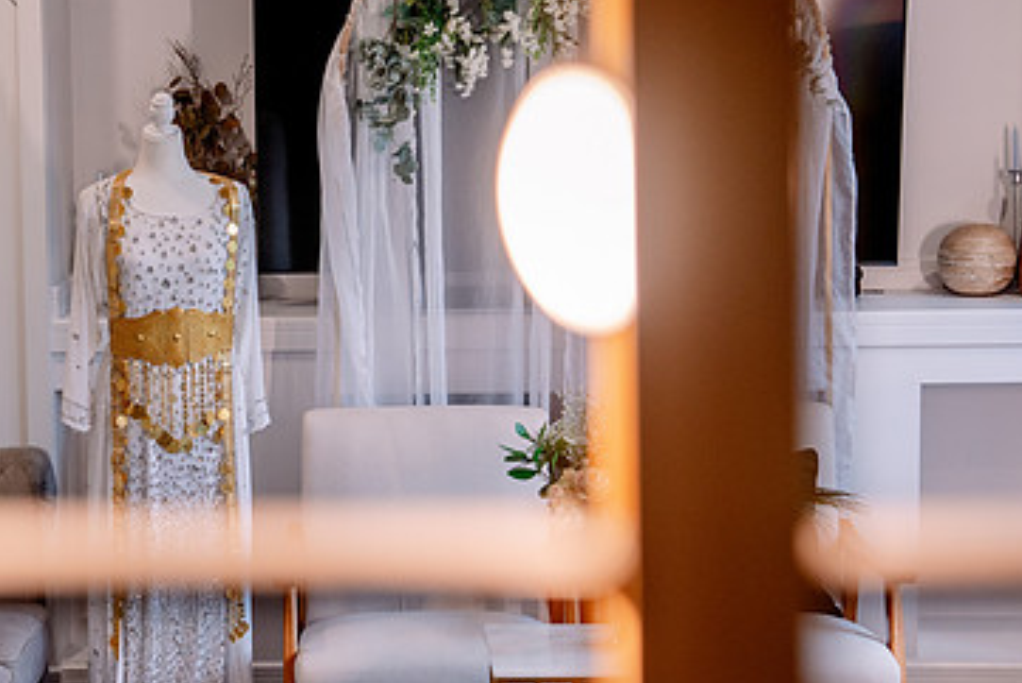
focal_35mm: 90
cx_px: 275
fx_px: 2556
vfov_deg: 15.2
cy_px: 353
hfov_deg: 22.4
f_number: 2.8
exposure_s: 1/125
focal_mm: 56
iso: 640
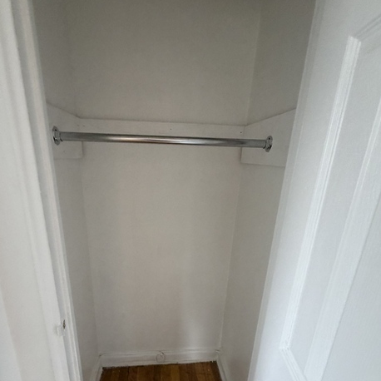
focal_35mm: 18
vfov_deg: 79.8
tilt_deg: -16.4
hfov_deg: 80.6
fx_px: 224
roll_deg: -0.4
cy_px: 228
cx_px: 175
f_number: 2.2
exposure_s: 1/80
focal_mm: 2.22
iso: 320
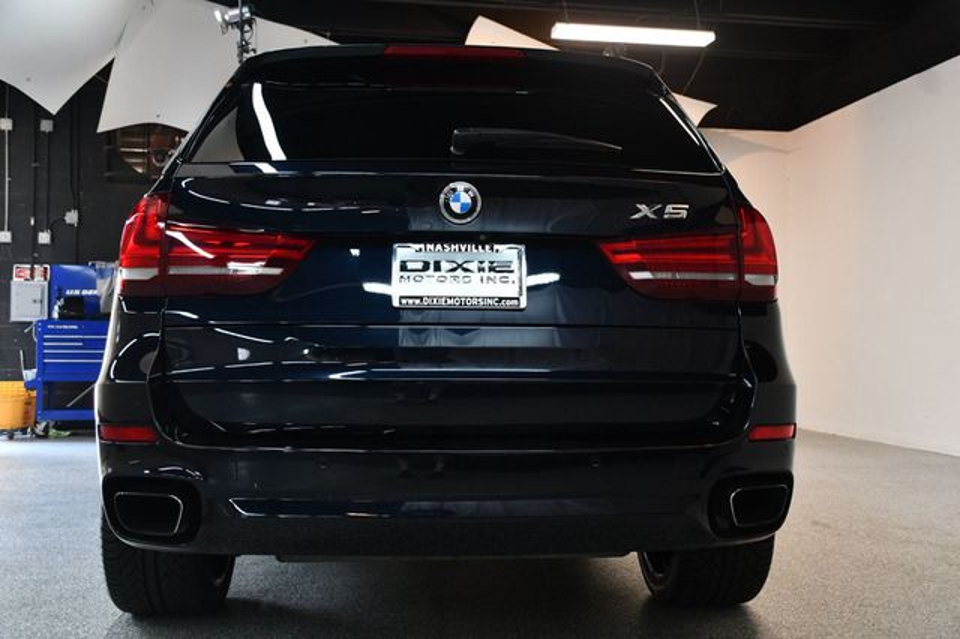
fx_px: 959
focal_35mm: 36
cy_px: 320
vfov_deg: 36.8
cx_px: 480
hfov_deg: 53.2
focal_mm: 24
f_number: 3.8
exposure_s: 1/125
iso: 1100
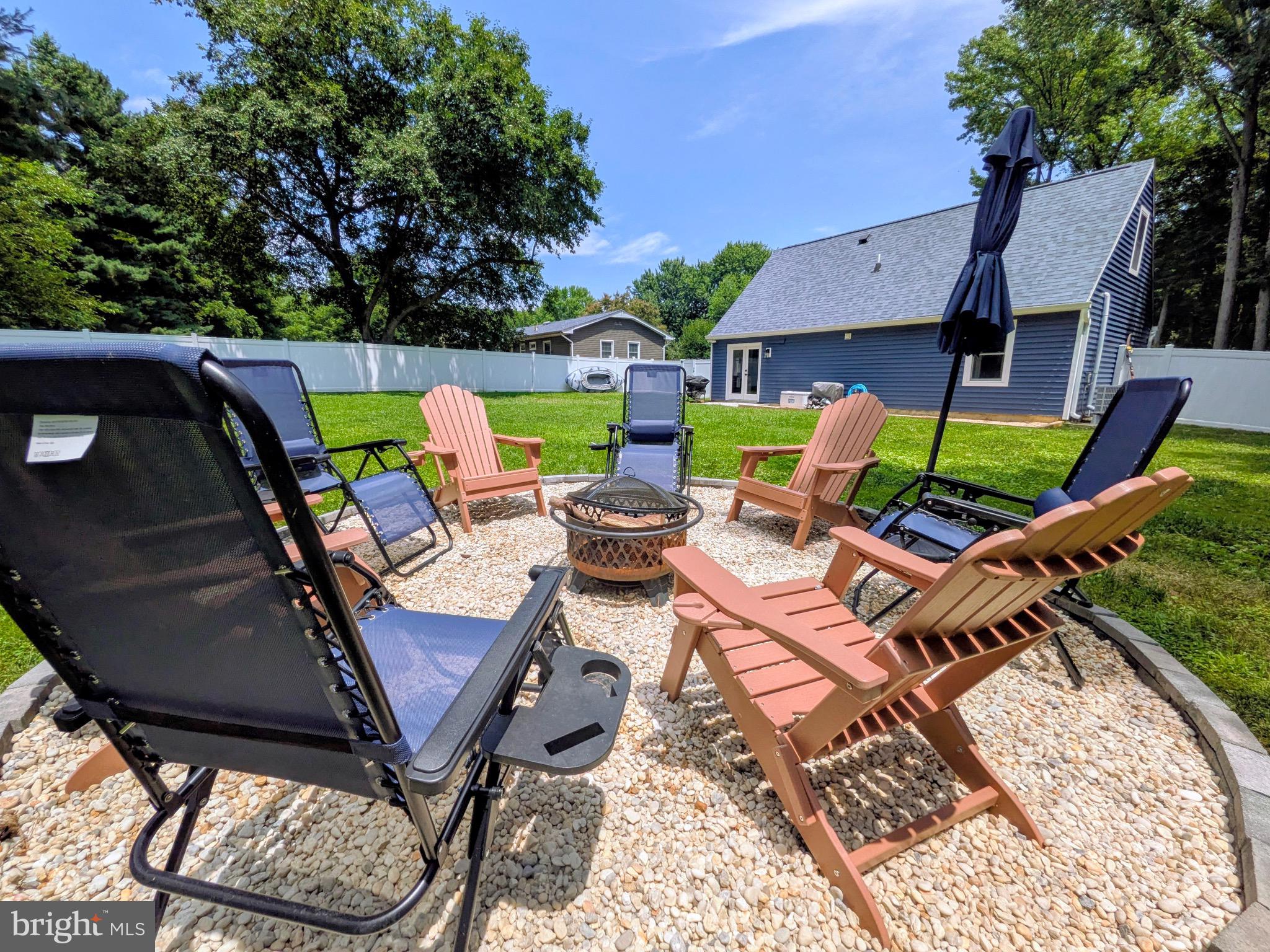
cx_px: 635
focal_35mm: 14
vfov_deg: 85.7
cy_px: 476
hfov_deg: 102.1
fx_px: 514
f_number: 2.2
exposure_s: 1/2404
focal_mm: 1.85
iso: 50
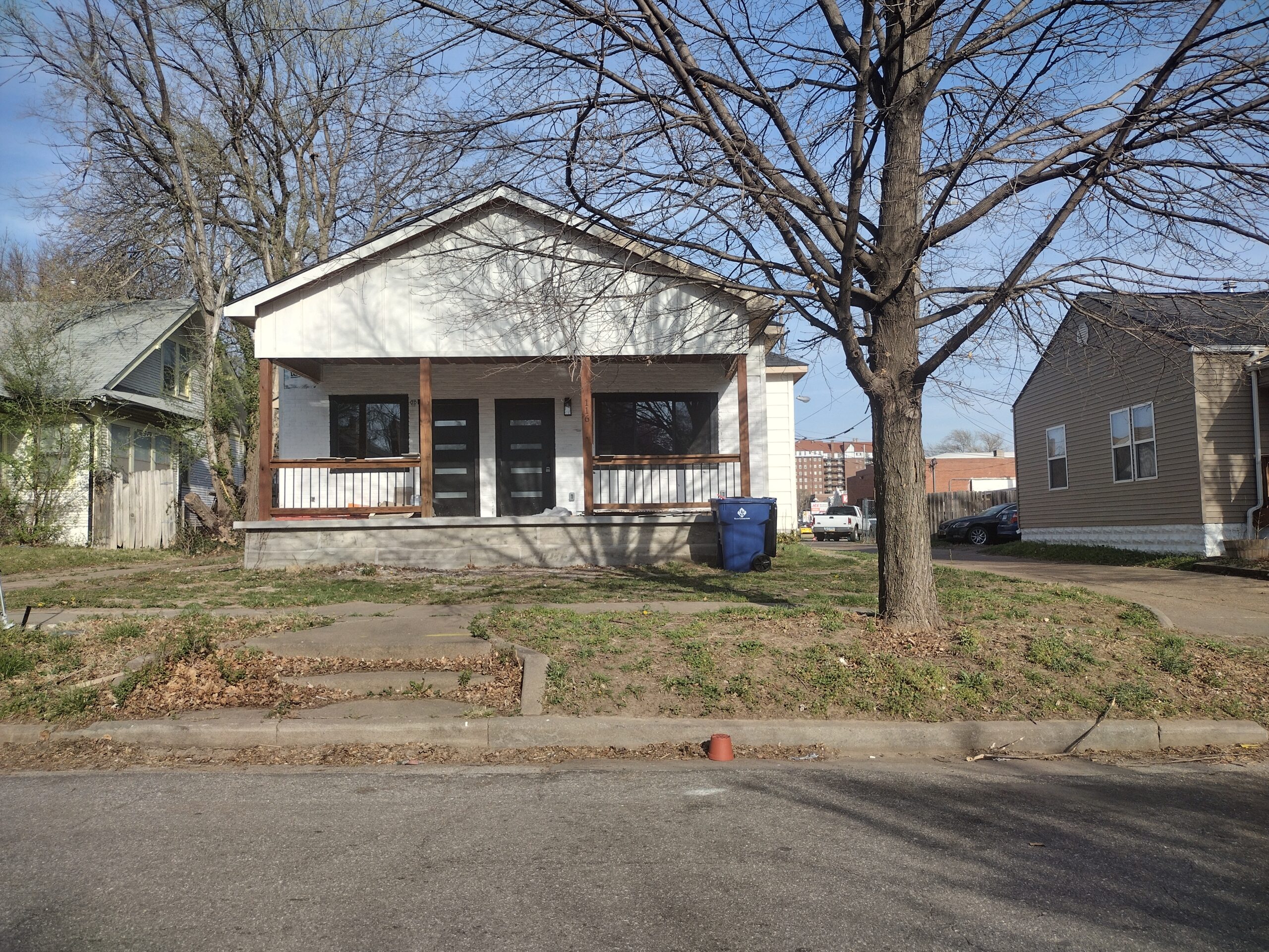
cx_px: 634
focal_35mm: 27
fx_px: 990
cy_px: 476
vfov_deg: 51.4
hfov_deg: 65.3
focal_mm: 4.71
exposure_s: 1/2026
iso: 100
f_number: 1.7
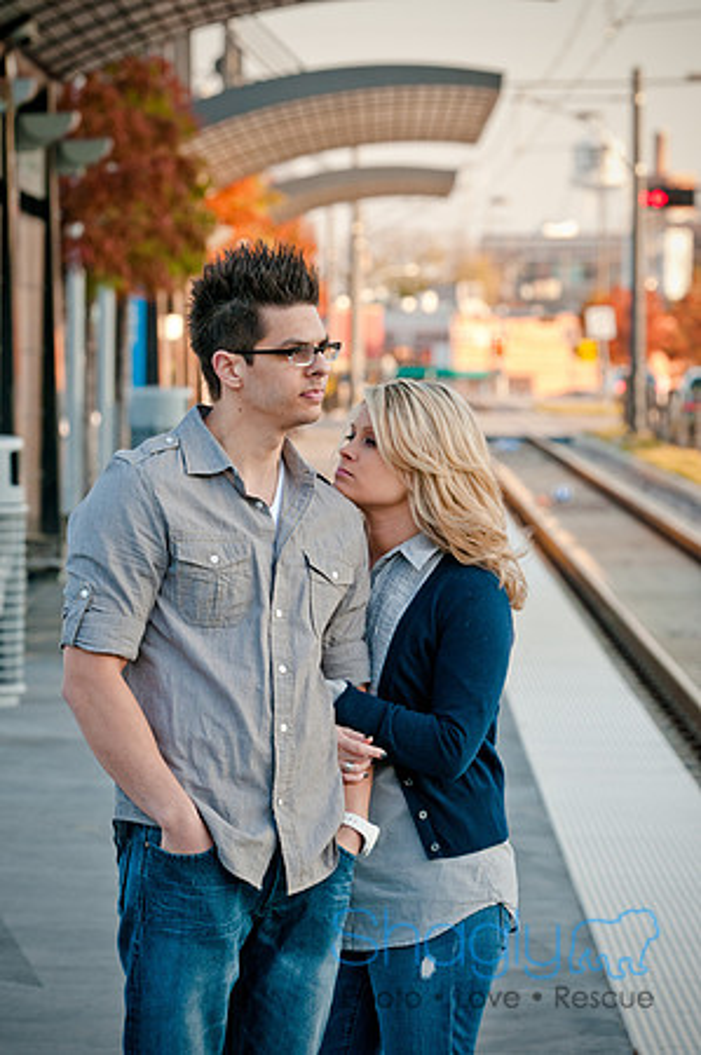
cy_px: 528
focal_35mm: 195
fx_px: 5708
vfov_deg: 10.6
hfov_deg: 7.0
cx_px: 350
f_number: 7.1
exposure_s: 1/200
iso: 400
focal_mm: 130
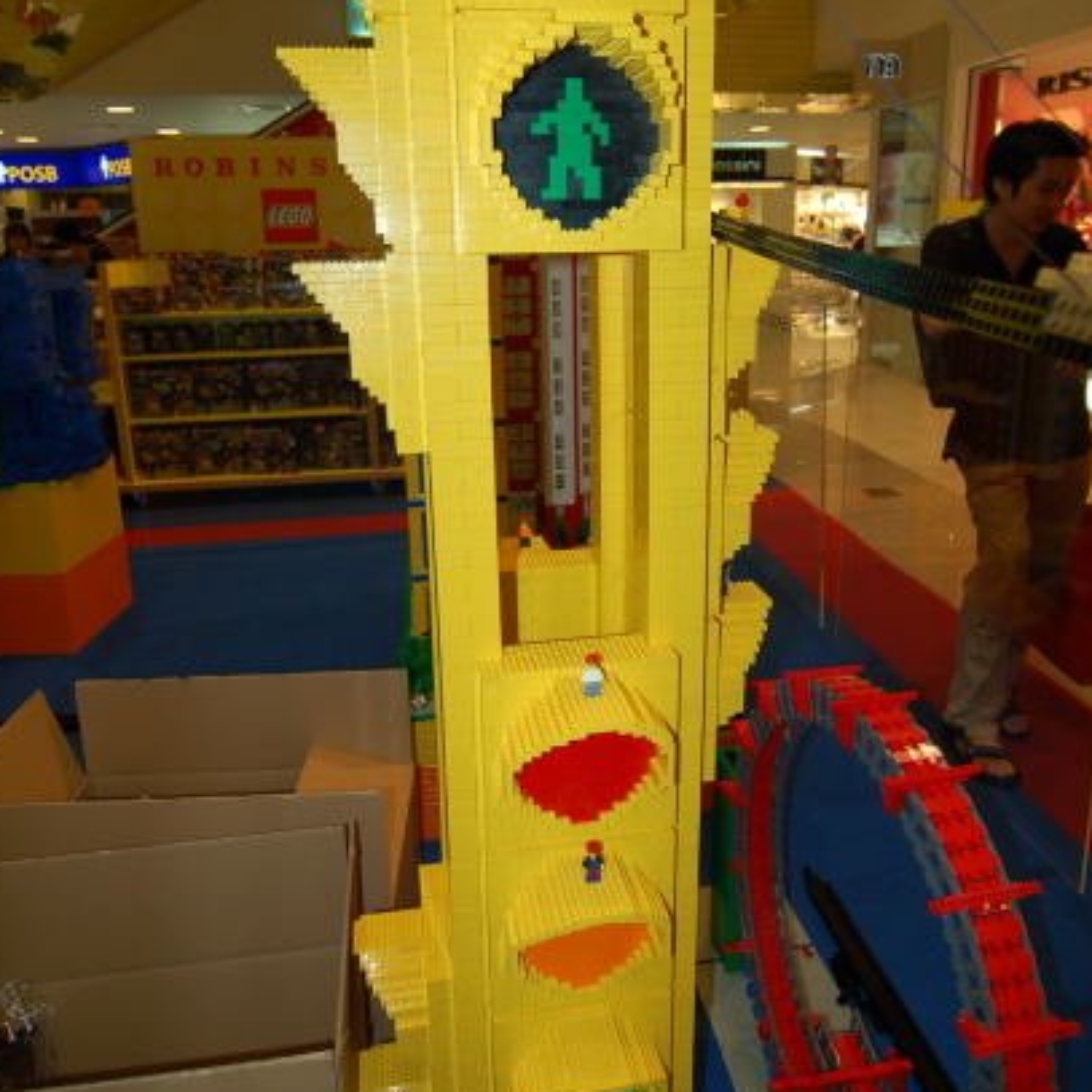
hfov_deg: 65.0
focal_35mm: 24
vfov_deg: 64.3
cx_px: 551
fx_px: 857
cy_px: 421
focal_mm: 12
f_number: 4
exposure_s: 1/60
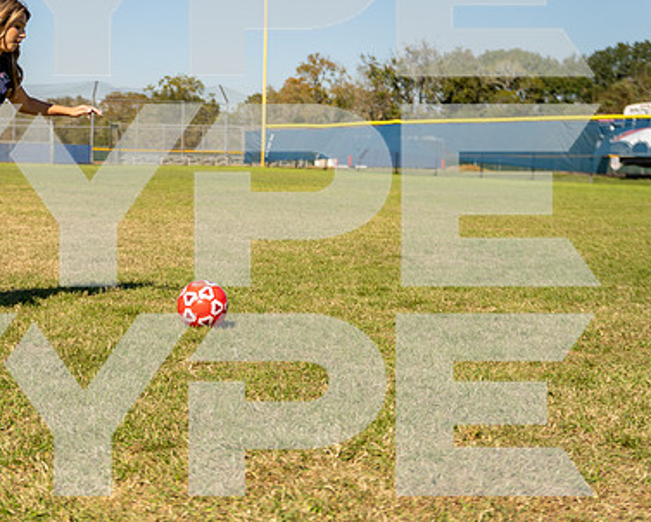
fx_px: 1253
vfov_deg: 23.5
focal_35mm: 65
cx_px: 161
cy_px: 196
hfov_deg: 28.7
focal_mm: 45
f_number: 2.8
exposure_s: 1/2000
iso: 100
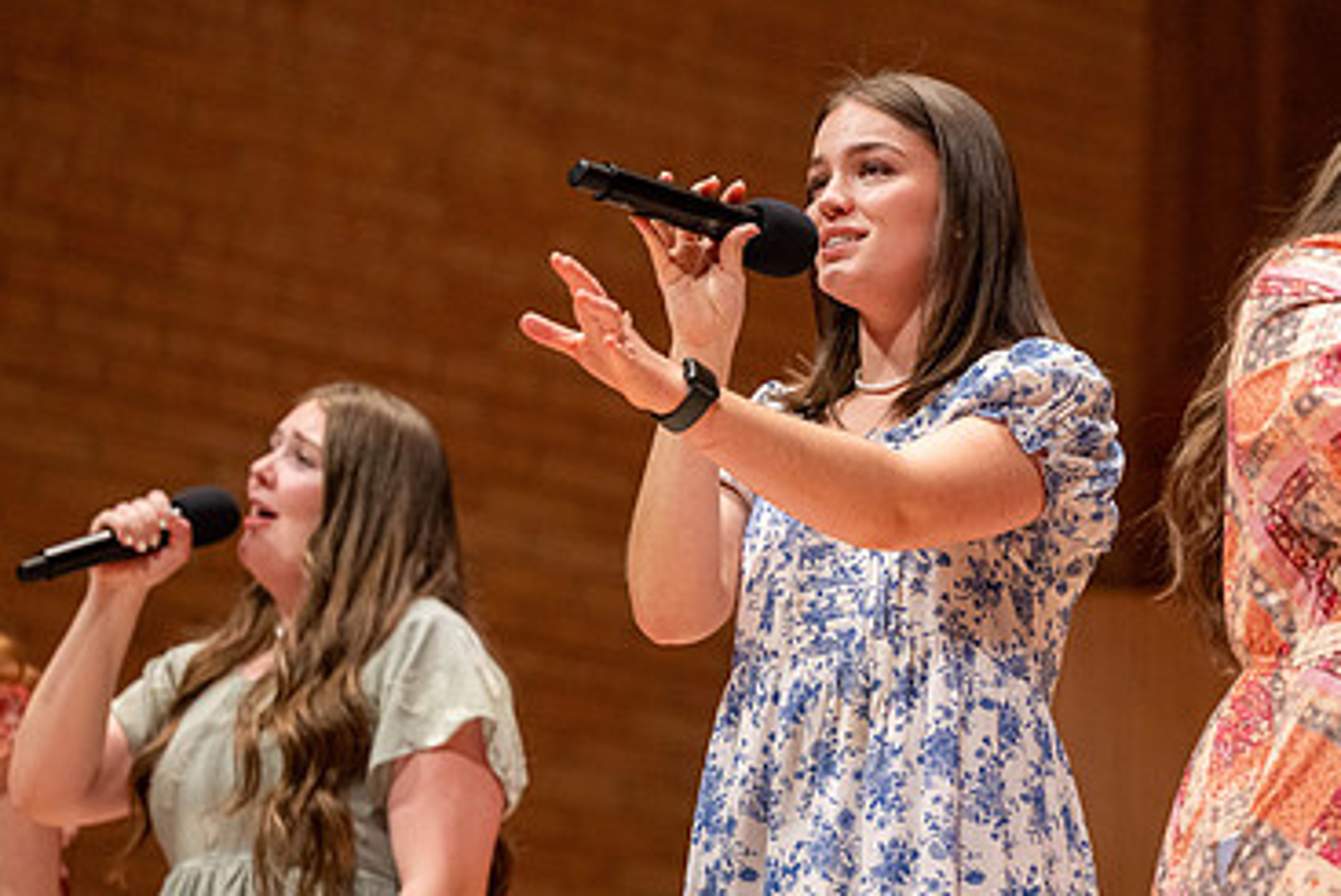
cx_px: 983
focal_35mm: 144
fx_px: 5366
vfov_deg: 9.5
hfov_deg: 14.2
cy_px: 422
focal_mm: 91
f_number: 2.8
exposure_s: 1/640
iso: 2500
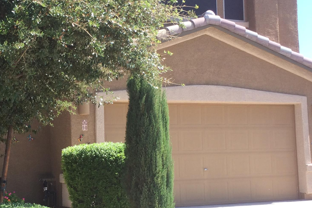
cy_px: 135
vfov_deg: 21.8
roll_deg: +2.4
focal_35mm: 62
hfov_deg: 31.9
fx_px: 537
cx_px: 87
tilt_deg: +1.8
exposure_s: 1/672
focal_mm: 4.15
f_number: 2.2
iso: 32
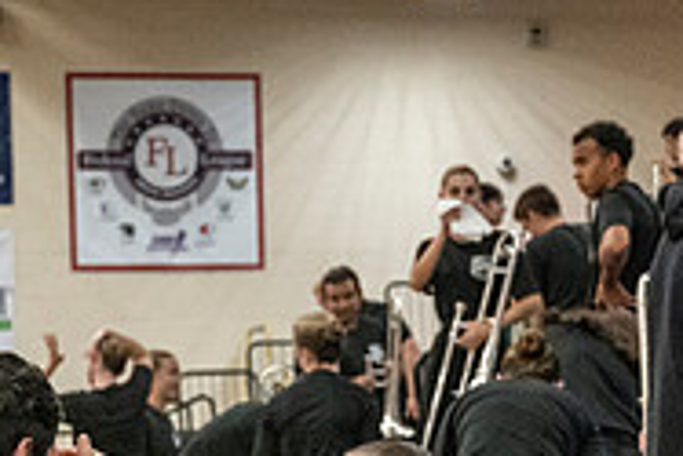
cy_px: 695
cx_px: 285
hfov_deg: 14.0
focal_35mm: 146
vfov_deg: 9.2
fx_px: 2772
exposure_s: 1/800
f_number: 4
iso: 8000
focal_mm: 47
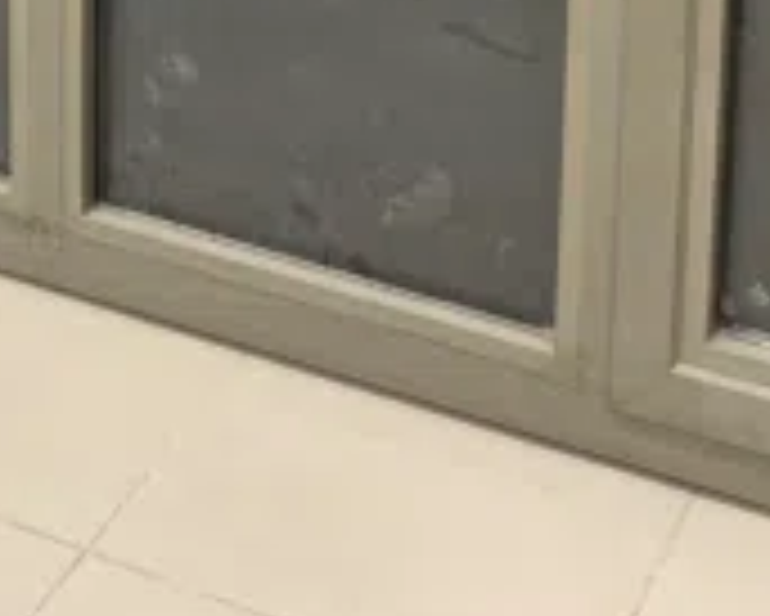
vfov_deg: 14.6
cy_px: -414
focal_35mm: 95
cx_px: 414
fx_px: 2166
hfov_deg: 20.2
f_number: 1.8
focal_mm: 4.25
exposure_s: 1/50
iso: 160
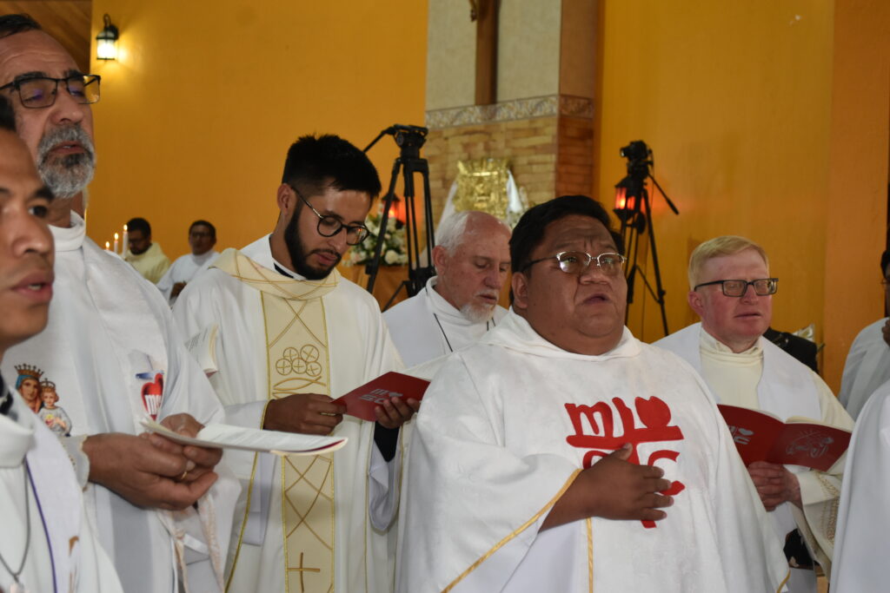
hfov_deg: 33.4
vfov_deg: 22.6
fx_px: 1483
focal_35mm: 60
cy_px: 296
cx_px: 445
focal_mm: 40
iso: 900
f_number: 5.3
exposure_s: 1/60
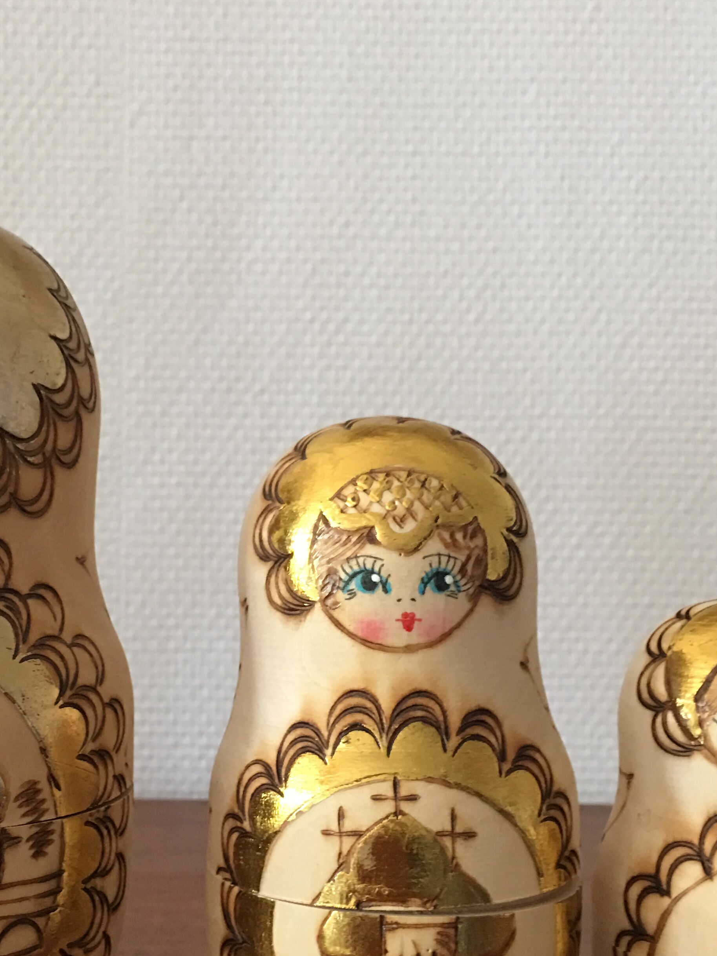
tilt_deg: -1.3
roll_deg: -1.2
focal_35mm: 48
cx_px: 229
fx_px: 1326
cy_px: 589
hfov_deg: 30.0
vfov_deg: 39.4
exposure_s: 1/10
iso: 100
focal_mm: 4.15
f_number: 2.2
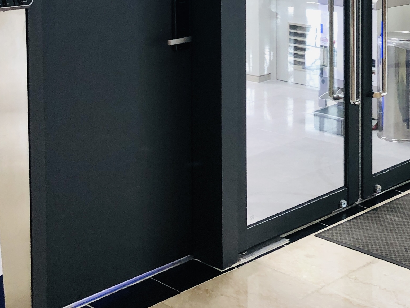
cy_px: -56
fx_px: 865
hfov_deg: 25.6
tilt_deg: -4.3
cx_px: 388
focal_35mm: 73
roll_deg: +0.3
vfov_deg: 19.1
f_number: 1.8
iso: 40
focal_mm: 3.99
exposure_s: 1/20
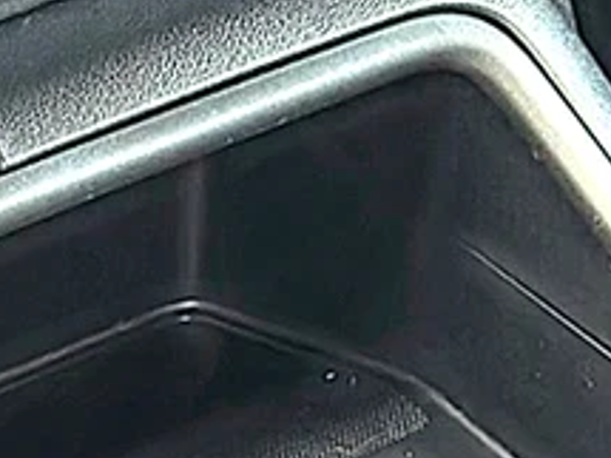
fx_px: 2240
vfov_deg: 11.3
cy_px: 630
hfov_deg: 15.4
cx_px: 125
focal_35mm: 127
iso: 320
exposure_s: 1/150
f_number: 1.78
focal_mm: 6.86
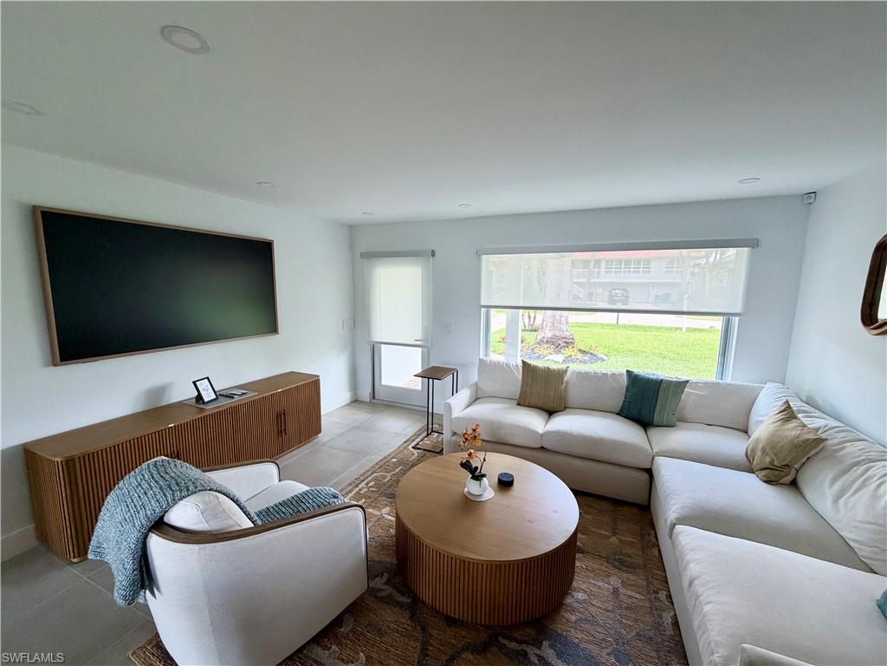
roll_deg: -0.5
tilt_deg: -7.8
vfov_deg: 85.7
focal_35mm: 14
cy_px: 333
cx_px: 444
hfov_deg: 102.1
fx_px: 359
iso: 250
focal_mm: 2.22
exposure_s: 1/121
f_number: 2.2
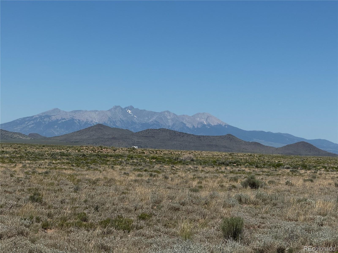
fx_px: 1172
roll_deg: -3.2
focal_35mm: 120
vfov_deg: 12.3
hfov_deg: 16.4
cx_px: 169
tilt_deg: +1.4
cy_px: 126
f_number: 2.8
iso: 50
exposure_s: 1/2525
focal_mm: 15.66
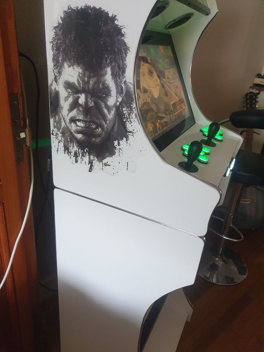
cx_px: 132
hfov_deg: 53.1
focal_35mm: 26
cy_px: 176
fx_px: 264
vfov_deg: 67.3
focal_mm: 4.3
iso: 250
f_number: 1.5
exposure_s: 1/50
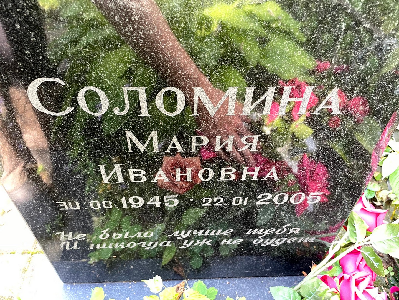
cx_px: 200
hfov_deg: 67.3
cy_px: 150
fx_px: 300
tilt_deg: -43.6
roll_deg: +0.6
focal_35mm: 26
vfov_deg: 53.1
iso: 125
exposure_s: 1/70
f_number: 1.6
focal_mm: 4.2
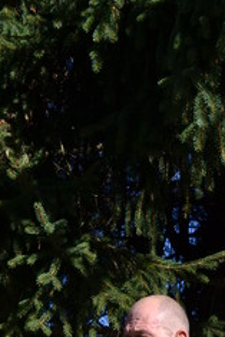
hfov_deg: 11.8
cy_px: 518
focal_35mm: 115
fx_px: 1076
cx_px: 227
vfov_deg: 16.1
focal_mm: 24
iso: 100
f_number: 7.1
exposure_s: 1/200
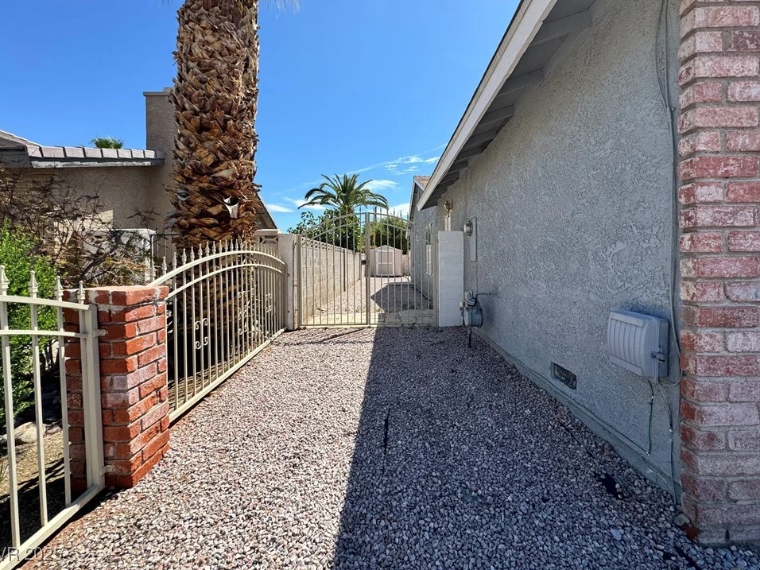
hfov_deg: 98.2
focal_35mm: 15
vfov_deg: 81.6
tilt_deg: -1.3
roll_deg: -0.2
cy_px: 266
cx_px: 389
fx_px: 329
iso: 50
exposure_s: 1/1637
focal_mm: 2.22
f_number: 2.2
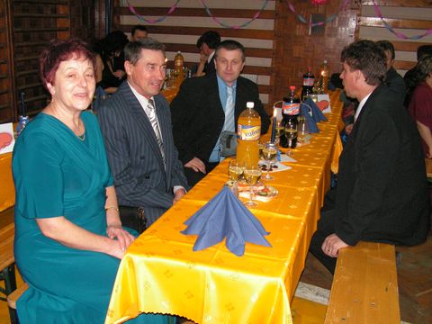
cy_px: 162
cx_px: 216
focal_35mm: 36
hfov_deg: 51.4
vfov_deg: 39.7
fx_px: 449
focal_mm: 6
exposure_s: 1/40
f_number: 3.2
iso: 160
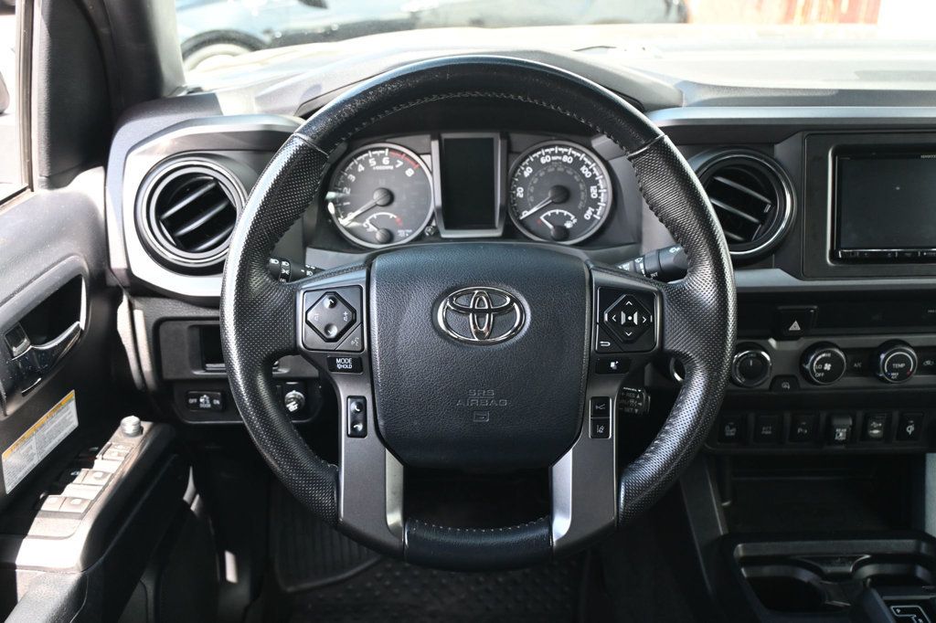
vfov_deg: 38.3
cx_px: 468
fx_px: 897
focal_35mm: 34
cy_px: 312
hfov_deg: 55.1
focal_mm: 23
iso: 900
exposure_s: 1/125
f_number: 4.2
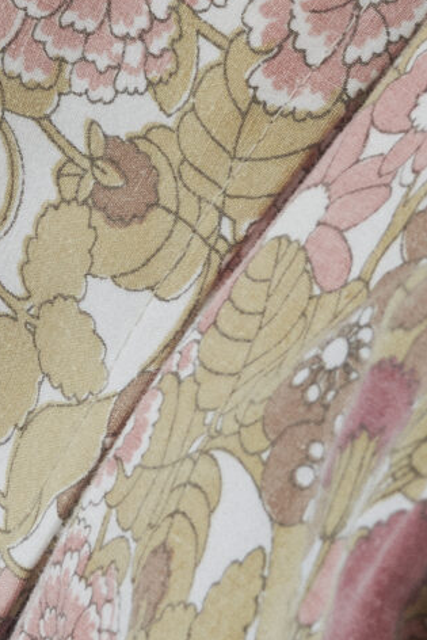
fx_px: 10115
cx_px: 101
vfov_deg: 3.6
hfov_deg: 2.4
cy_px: 3
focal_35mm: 569
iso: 200
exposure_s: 1/160
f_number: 11
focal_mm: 105
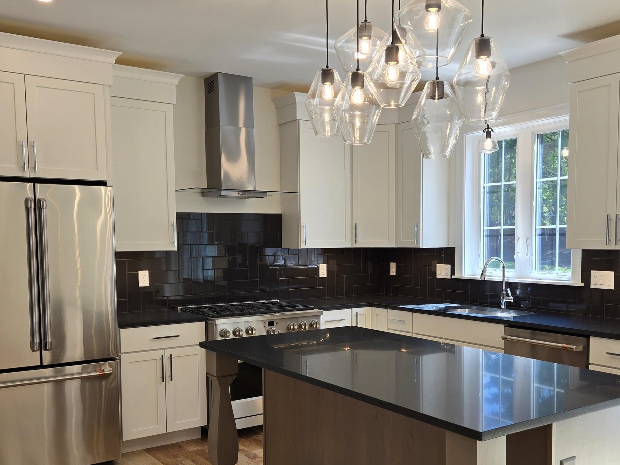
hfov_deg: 51.3
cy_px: 289
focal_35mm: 36
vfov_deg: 39.4
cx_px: 344
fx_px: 645
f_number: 1.8
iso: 32
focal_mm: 5.4
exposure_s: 1/120
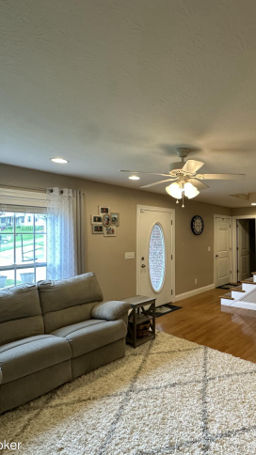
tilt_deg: -0.2
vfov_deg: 83.8
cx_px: 211
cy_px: 231
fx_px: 254
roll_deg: -0.2
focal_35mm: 21
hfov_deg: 49.8
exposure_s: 1/60
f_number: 2.2
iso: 160
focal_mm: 2.22
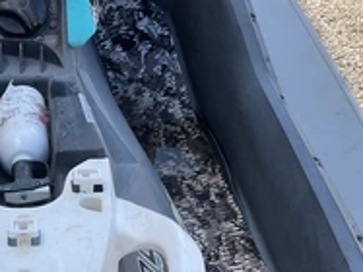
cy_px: 243
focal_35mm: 62
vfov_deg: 23.0
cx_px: 37
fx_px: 650
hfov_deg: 29.9
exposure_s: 1/586
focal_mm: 3
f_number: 1.8
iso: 25
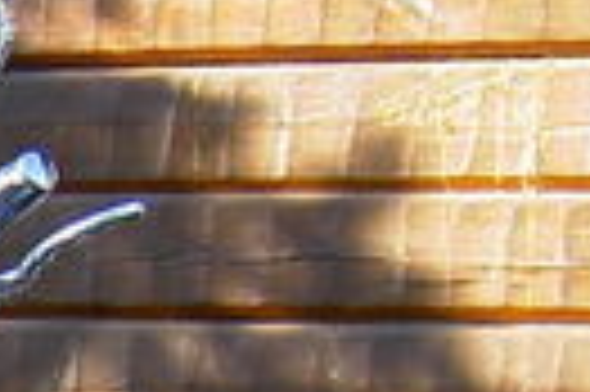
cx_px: -707
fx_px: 4059
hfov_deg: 7.8
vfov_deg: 5.3
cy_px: 973
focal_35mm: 248
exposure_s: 1/200
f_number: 2.8
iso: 100
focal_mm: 8
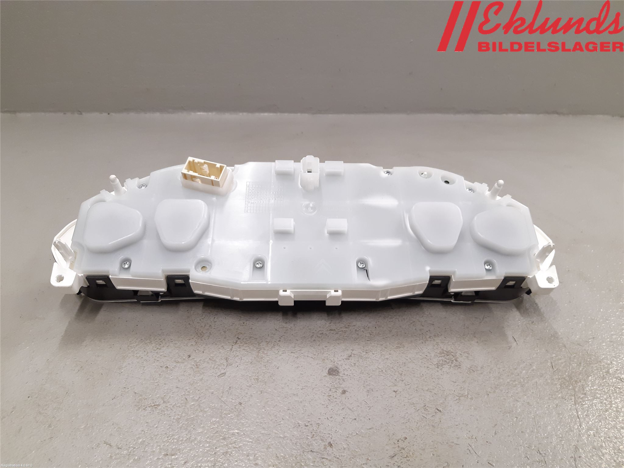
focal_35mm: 26
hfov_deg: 67.3
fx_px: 469
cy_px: 234
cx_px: 312
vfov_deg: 53.1
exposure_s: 1/50
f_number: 1.7
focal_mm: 3.93
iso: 125
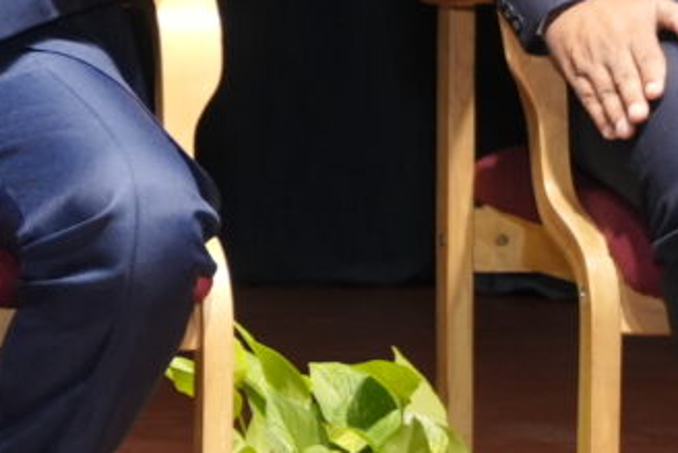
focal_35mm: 281
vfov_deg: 4.8
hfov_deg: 6.6
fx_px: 5294
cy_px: -388
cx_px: -1486
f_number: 2.8
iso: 500
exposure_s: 1/100
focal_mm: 36
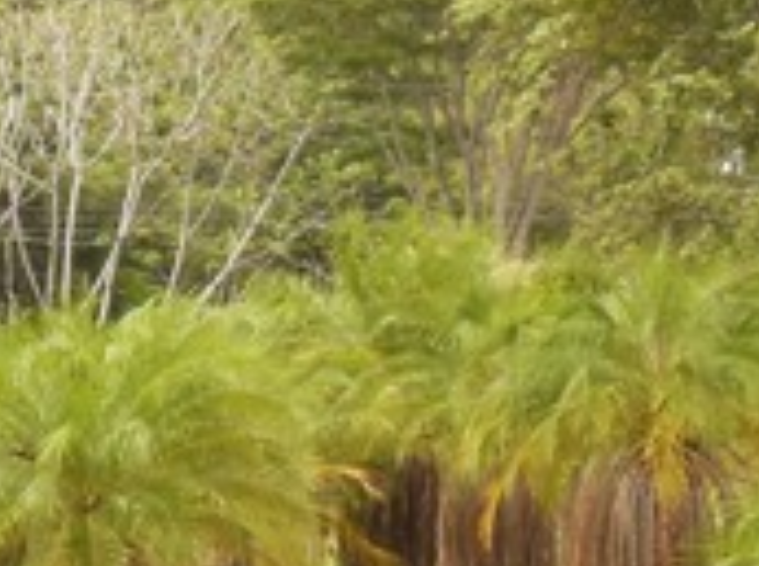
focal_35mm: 306
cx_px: 105
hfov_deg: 6.5
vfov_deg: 4.8
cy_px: -544
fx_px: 6696
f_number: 4.3
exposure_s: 1/320
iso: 125
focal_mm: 11.7
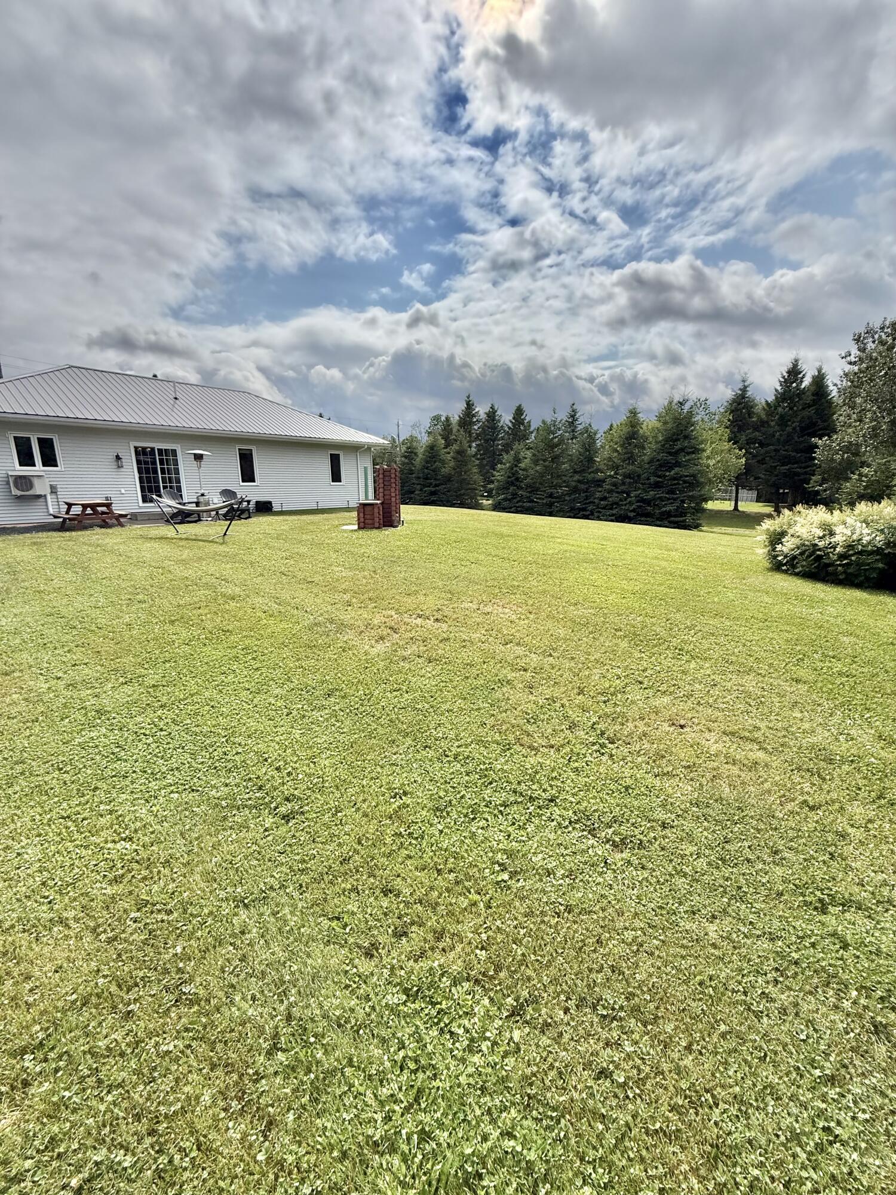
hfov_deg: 85.7
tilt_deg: -12.3
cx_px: 448
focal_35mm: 14
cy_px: 598
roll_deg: +0.2
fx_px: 483
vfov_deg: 102.1
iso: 80
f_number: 2.2
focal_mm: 2.22
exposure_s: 1/5155
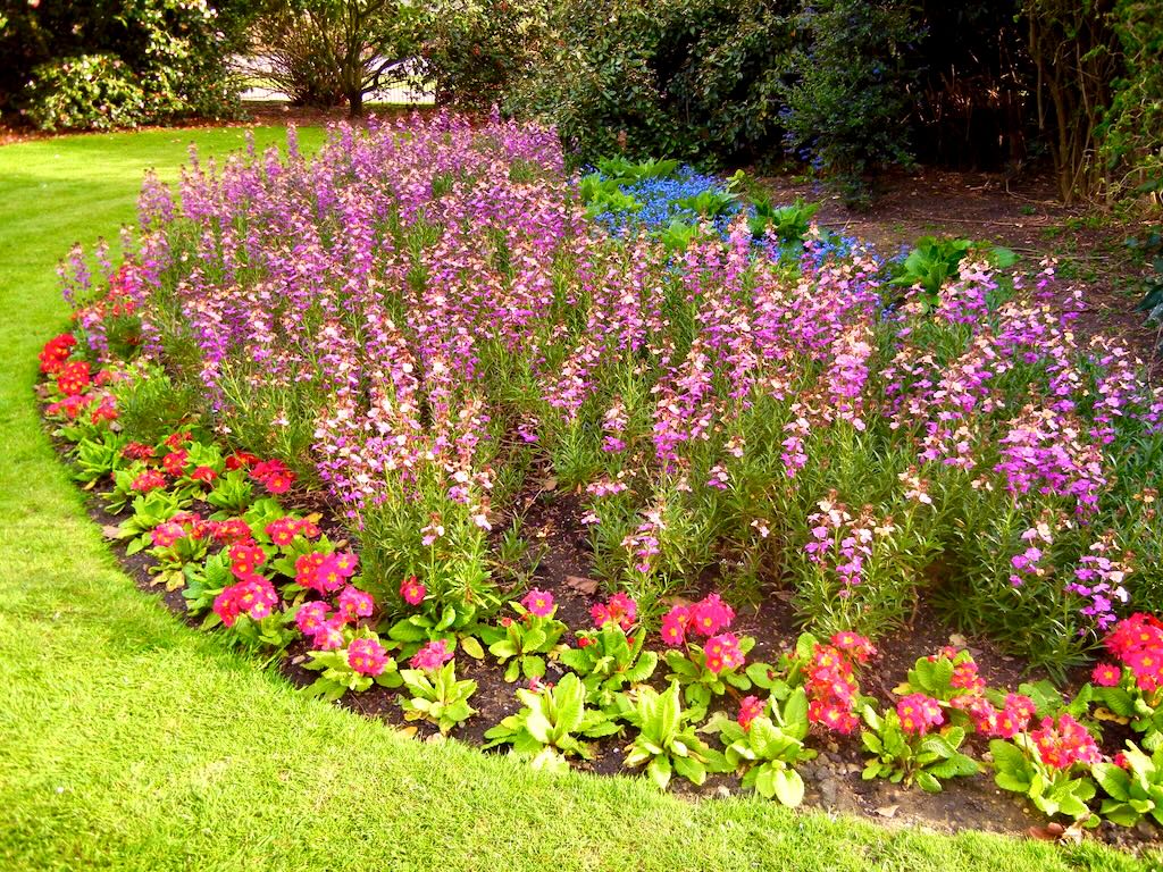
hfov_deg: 60.0
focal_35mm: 30
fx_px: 1008
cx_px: 582
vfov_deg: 46.8
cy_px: 436
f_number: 3.5
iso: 160
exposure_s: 1/153
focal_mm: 5.4
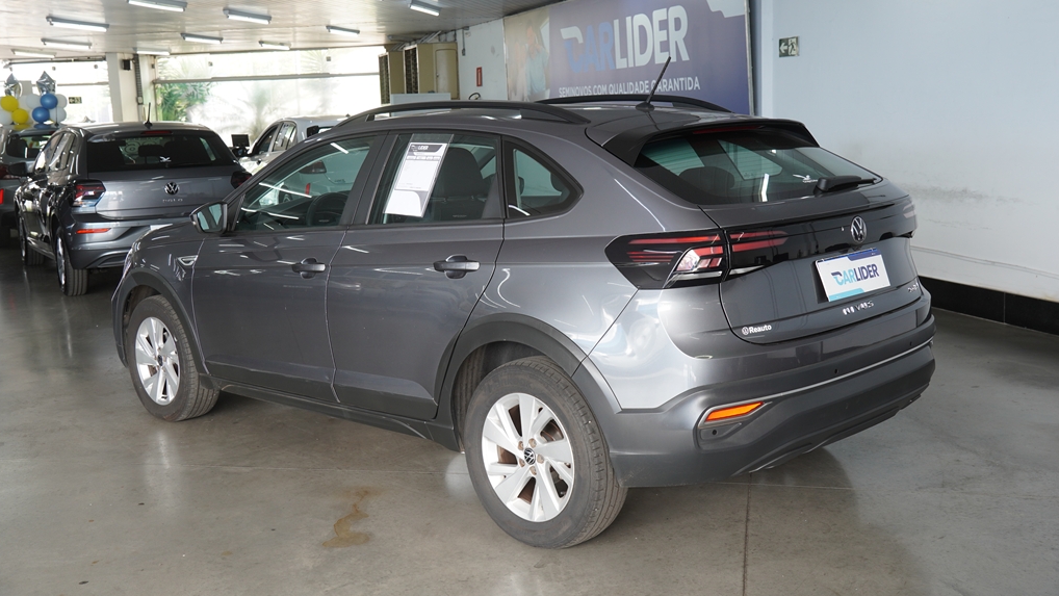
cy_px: 274
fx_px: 1110
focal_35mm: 40
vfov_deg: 30.0
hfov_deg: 51.0
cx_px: 530
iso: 200
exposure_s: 1/60
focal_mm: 25
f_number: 3.5
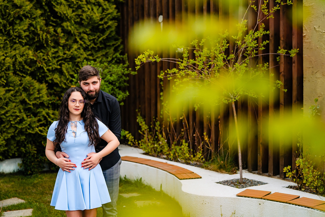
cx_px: 162
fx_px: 451
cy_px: 108
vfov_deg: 27.0
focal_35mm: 50
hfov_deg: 39.6
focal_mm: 50
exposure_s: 1/2500
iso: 320
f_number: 2
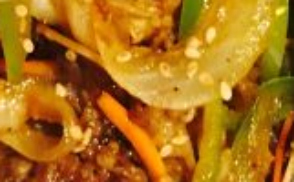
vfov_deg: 8.9
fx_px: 1072
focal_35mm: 134
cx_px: 269
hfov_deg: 15.4
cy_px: -242
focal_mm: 4.15
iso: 100
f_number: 2.2
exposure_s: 1/8
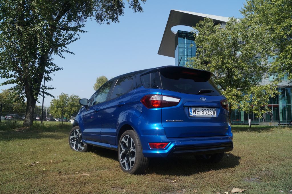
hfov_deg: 62.0
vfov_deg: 43.5
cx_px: 146
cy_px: 97
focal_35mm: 30
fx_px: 243
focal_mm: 20
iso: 100
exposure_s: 1/250
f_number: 8
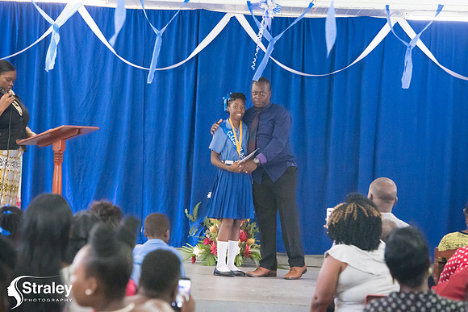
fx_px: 1885
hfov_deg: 14.2
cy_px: 156
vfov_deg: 9.5
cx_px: 234
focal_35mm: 145
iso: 22800
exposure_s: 1/200
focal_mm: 145
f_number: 6.3
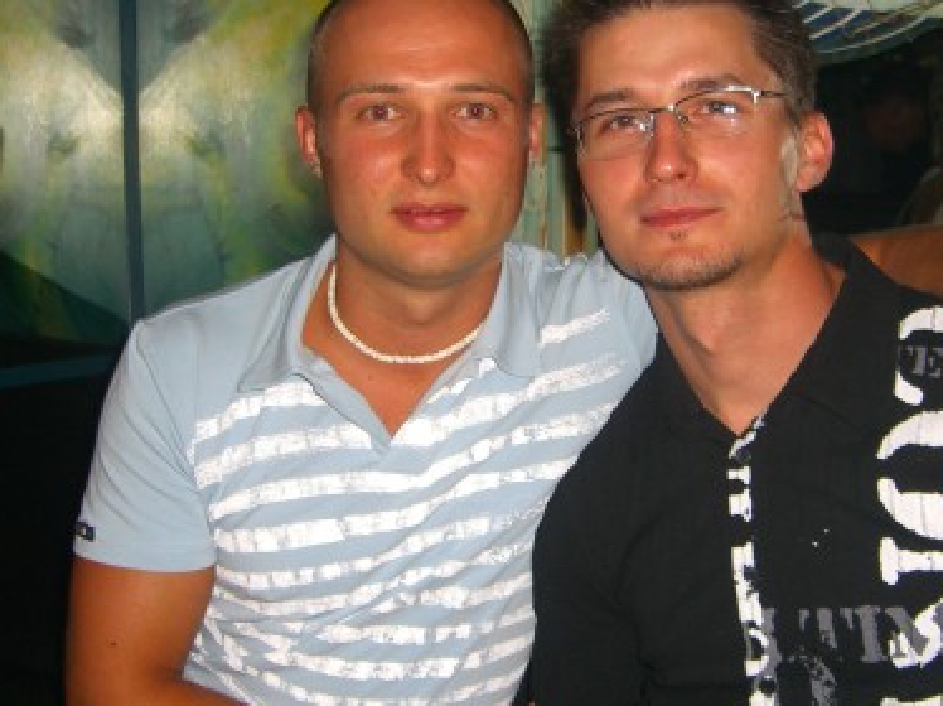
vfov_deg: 24.0
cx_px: 560
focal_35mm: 61
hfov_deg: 31.6
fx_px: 1661
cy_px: 325
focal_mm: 7.9
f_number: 2.8
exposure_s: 1/60
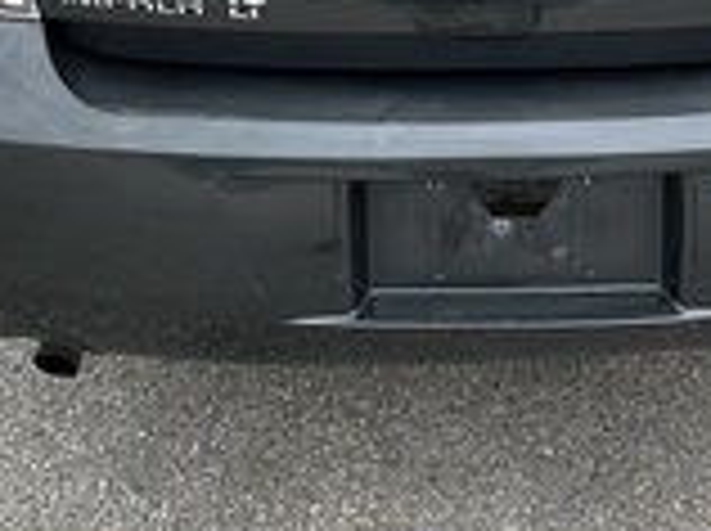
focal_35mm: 71
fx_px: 1456
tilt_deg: -27.5
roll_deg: +1.6
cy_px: -22
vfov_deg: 19.9
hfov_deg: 27.3
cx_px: 450
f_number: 1.8
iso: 25
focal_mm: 3
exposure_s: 1/514
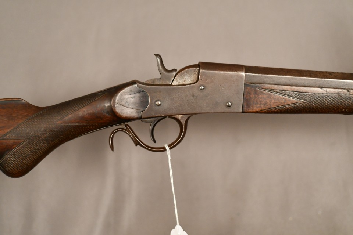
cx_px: 176
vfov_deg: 15.2
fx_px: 882
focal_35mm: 90
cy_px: 118
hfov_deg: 22.6
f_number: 3.2
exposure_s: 1/250
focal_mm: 60
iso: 2000
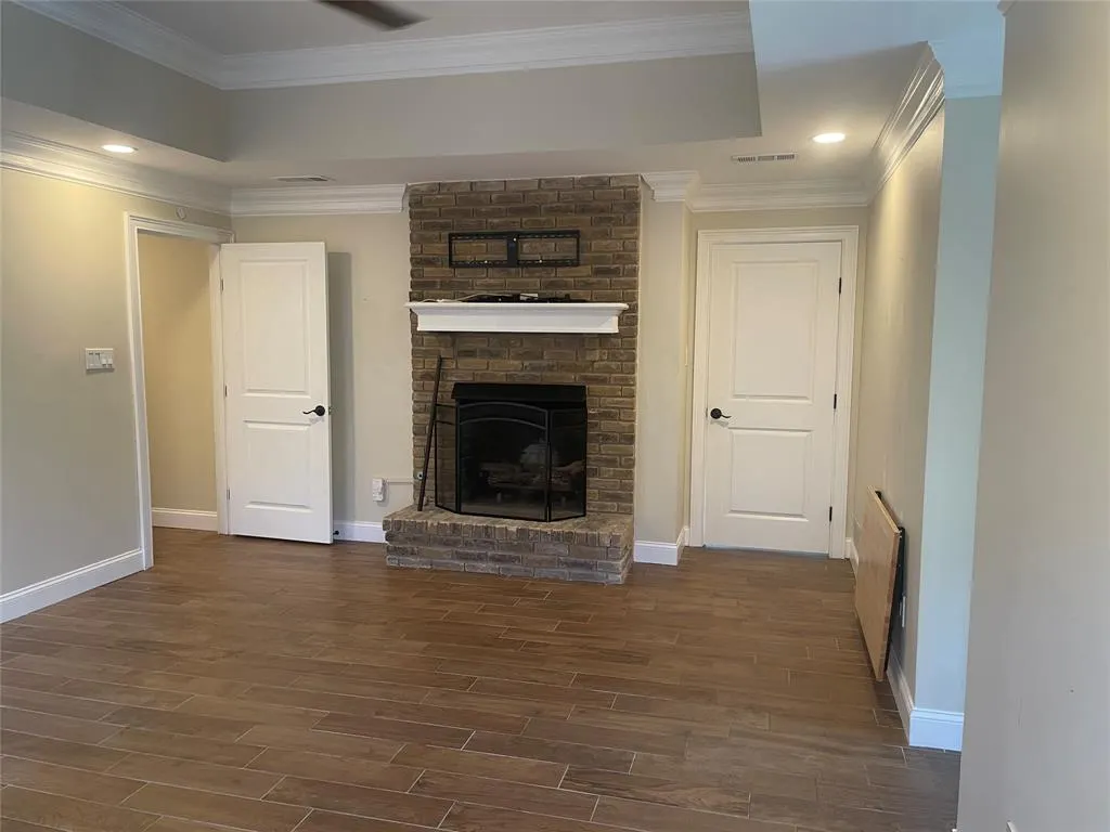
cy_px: 416
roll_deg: -0.4
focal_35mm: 26
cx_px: 555
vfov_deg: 53.1
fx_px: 834
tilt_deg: -5.3
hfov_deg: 67.3
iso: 100
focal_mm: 4.2
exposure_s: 1/60
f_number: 1.6
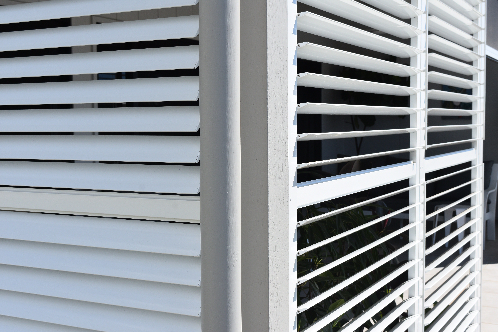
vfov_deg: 25.8
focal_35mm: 52
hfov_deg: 37.9
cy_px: 166
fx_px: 726
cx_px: 249
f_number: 10
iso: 160
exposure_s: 1/400
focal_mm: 35
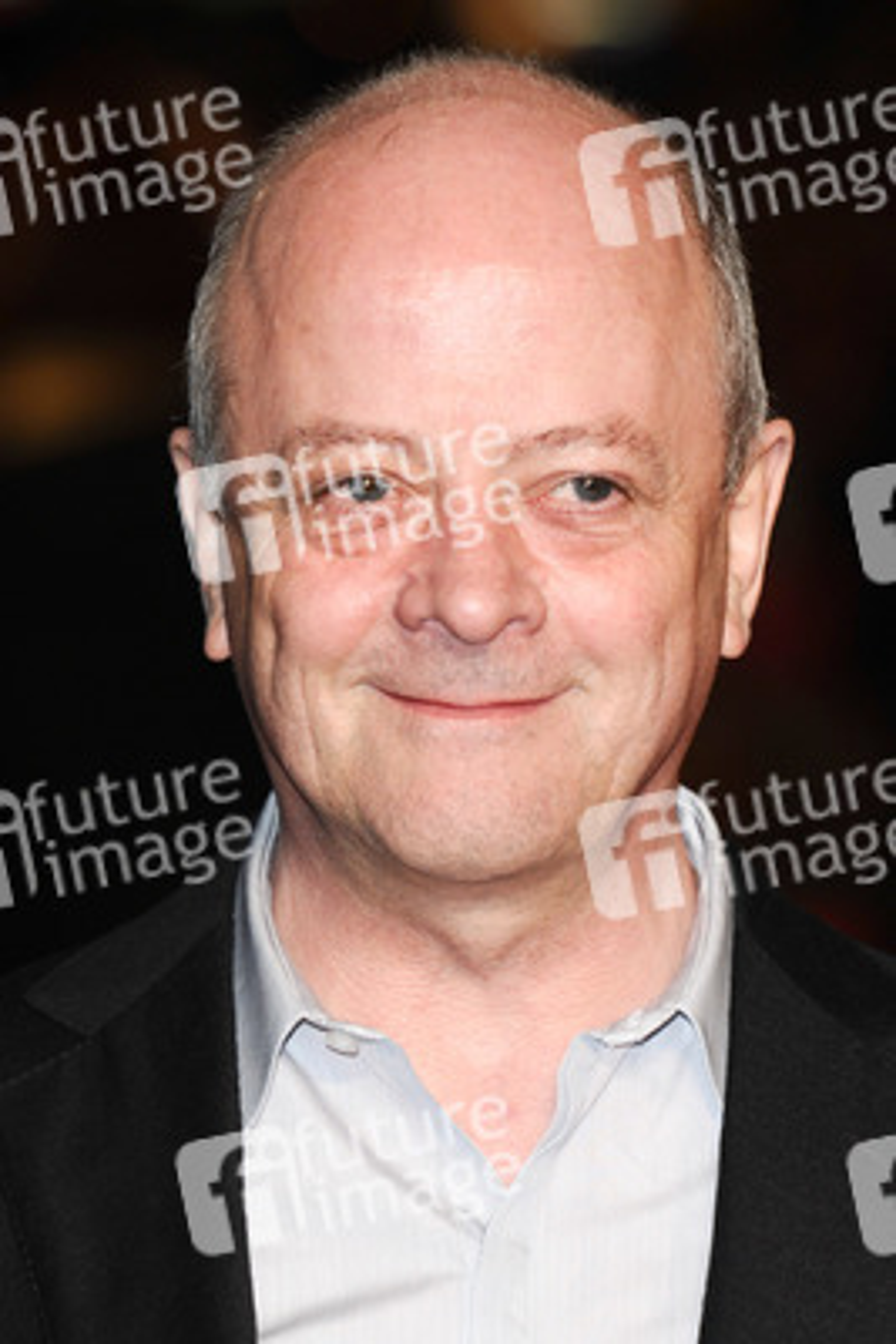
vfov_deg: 8.9
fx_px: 8672
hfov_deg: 5.9
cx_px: 448
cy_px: 672
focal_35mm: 232
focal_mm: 155
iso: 320
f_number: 4.5
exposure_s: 1/200
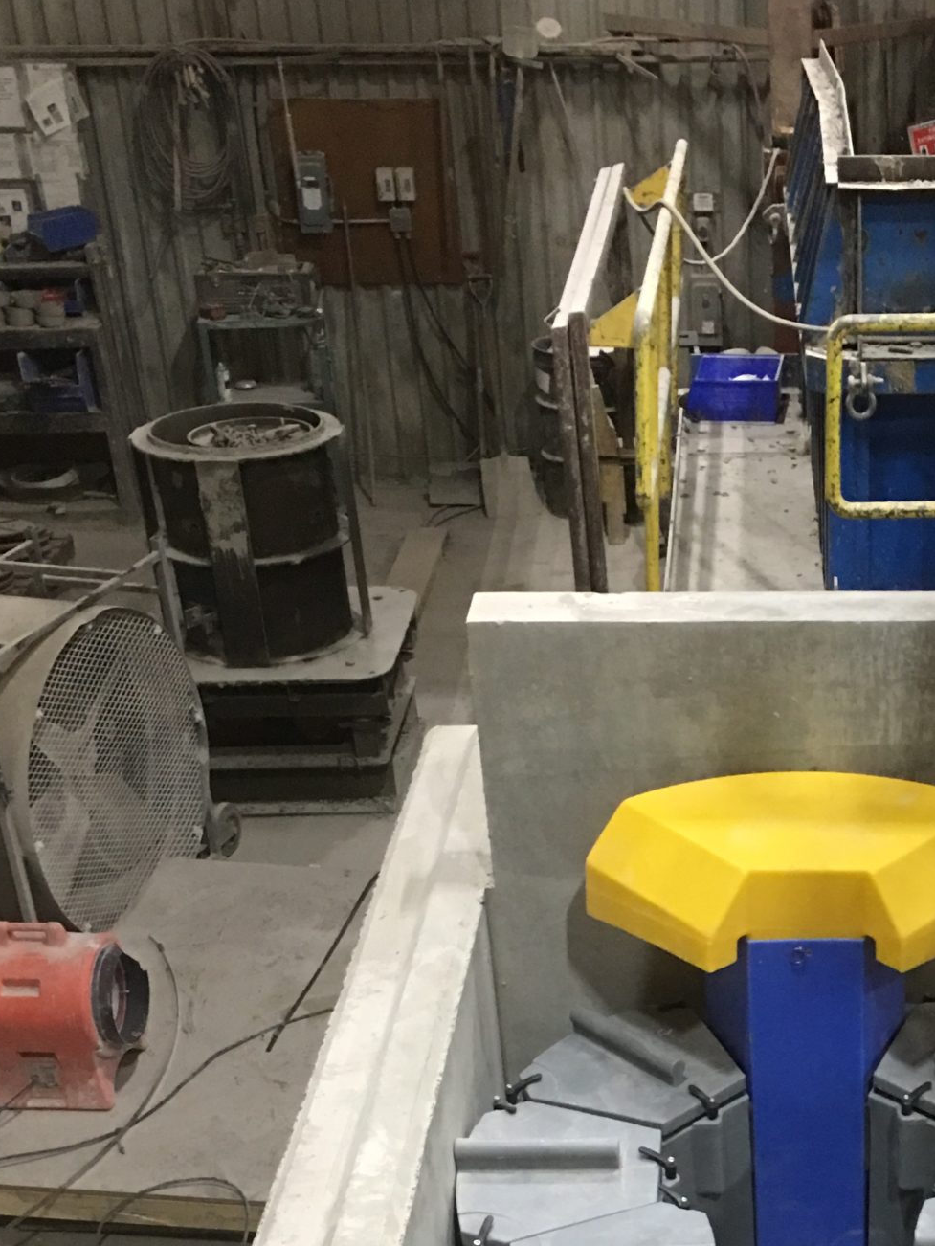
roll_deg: +1.4
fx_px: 2052
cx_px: 814
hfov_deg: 25.0
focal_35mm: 57
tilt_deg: -32.3
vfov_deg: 32.3
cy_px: 1093
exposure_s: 1/15
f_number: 2.2
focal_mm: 4.15
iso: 100
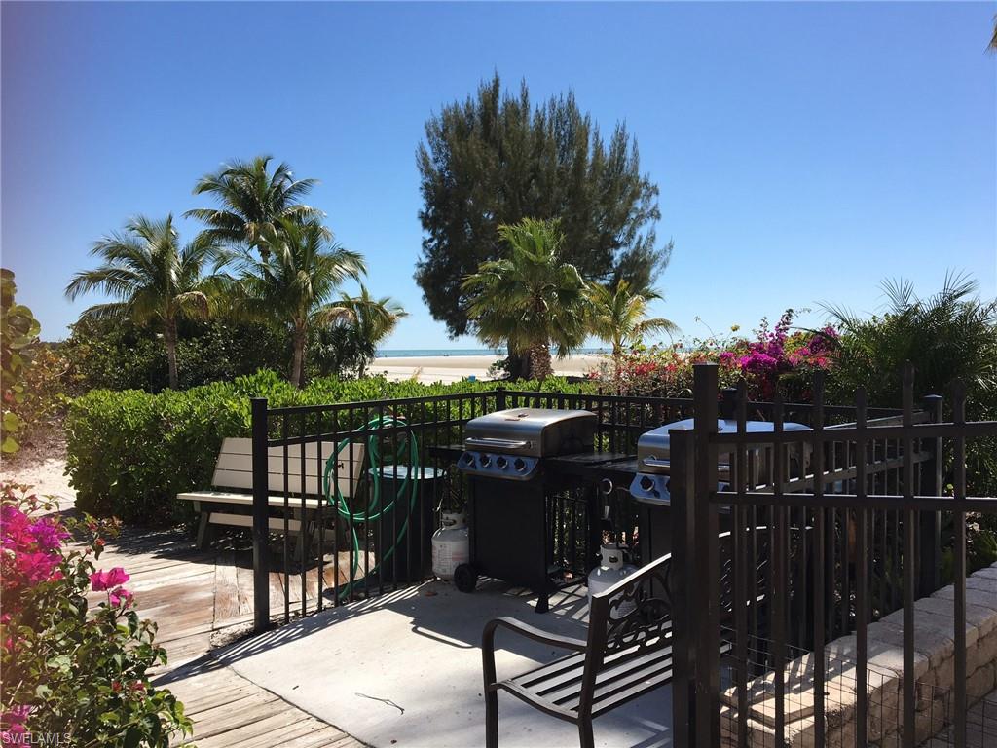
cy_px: 374
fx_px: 835
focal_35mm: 29
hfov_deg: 61.7
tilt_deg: -0.9
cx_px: 498
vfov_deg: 48.2
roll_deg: -0.7
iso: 25
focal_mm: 4.15
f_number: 2.2
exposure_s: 1/1789
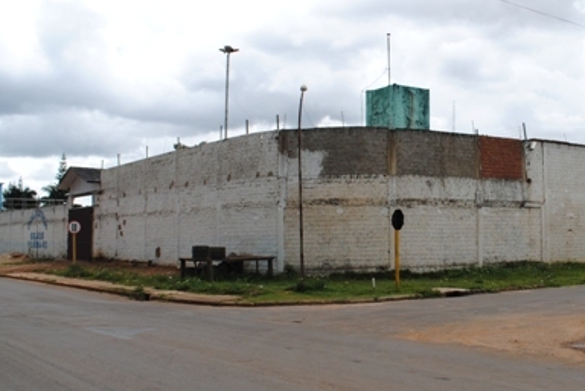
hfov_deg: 42.4
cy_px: 193
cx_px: 427
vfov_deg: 29.9
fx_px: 732
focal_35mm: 45
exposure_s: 1/200
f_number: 9
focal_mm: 18
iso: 100
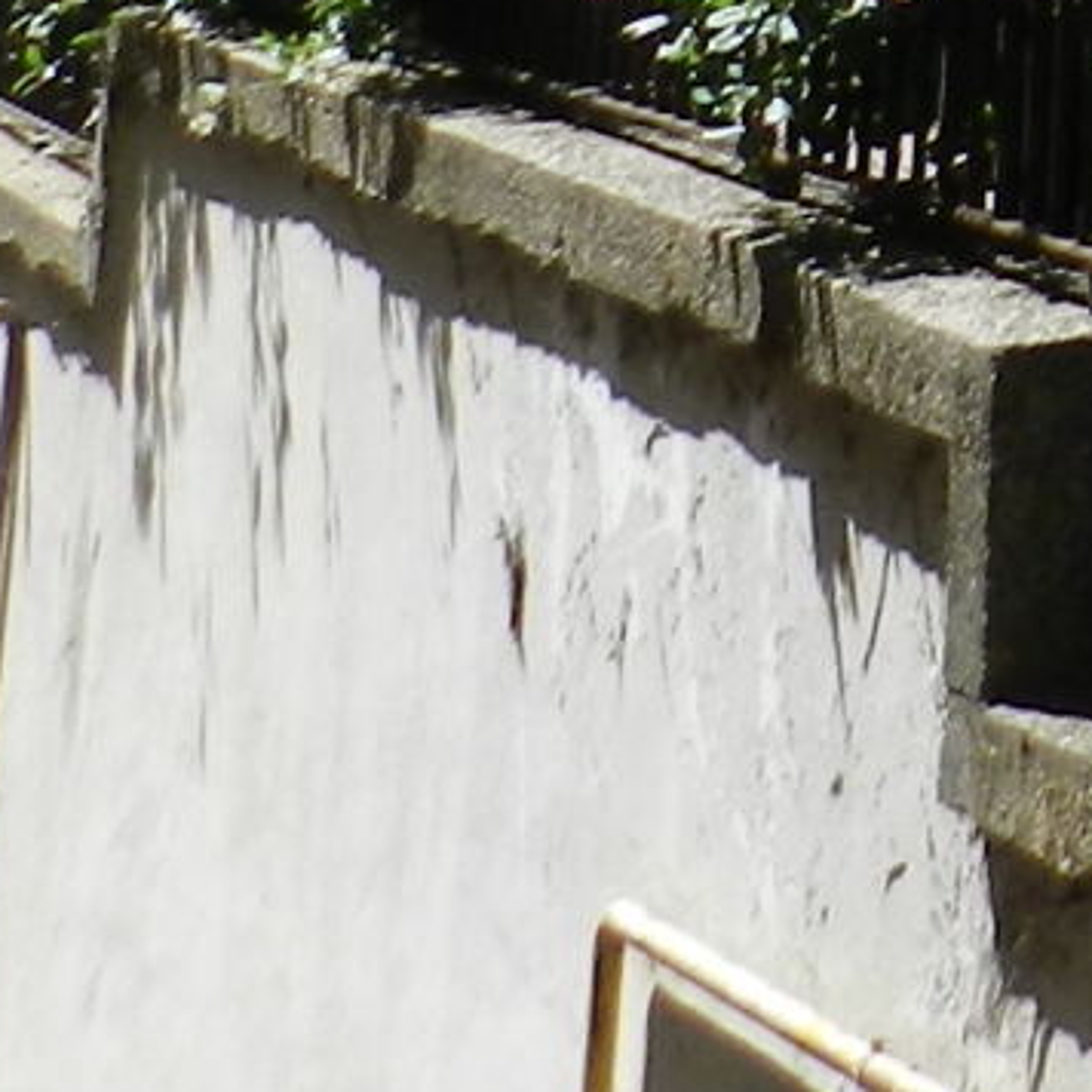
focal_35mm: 146
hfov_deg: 11.0
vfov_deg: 10.1
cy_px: -1739
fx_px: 5211
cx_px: 2120
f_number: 3.4
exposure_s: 1/1000
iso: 160
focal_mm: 4
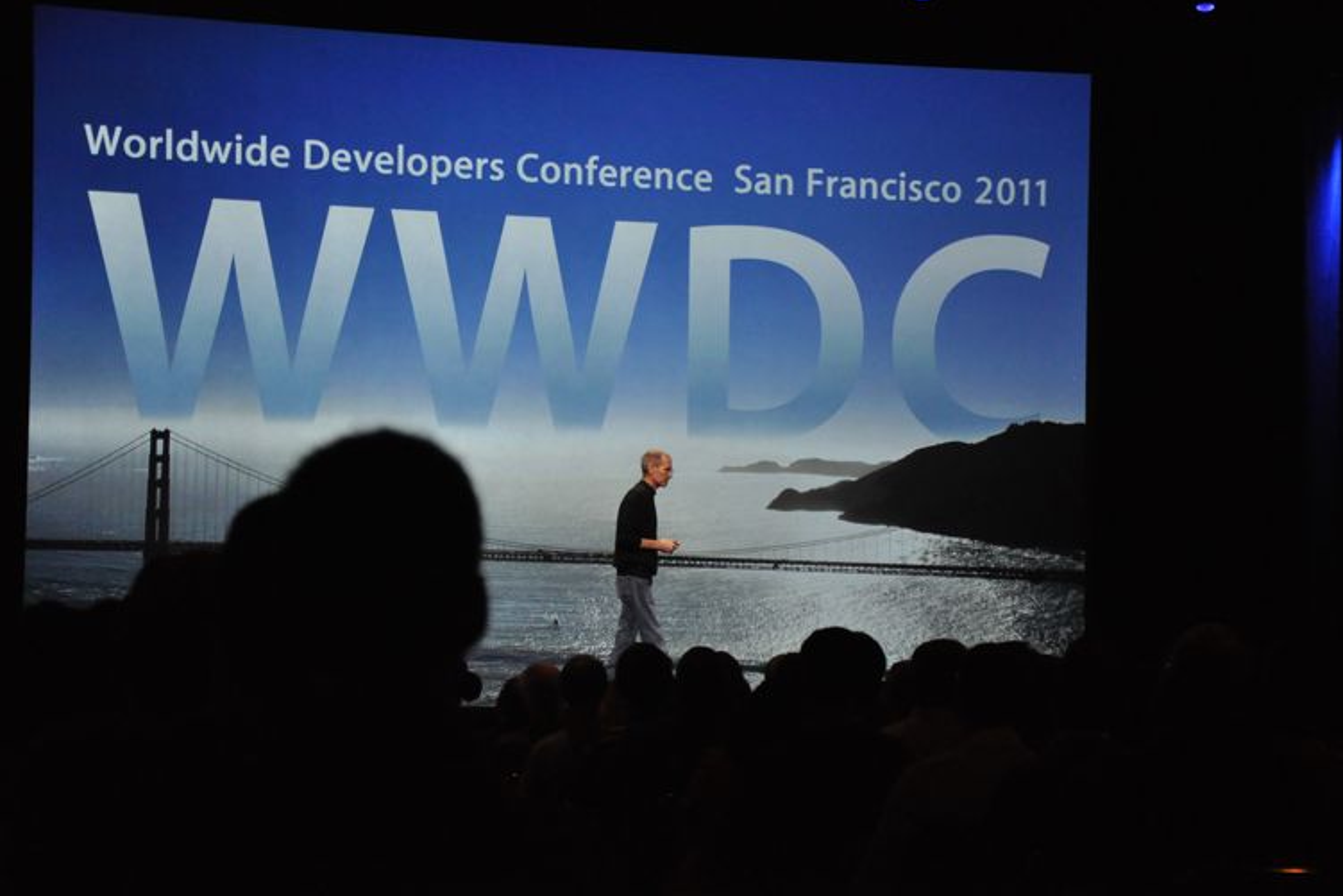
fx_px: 3507
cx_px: 665
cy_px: 448
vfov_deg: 14.6
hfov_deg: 21.7
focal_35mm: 94
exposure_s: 1/160
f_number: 5.3
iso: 1600
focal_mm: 62
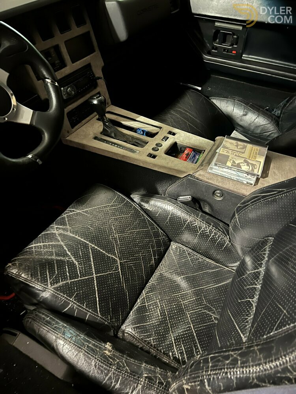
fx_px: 296
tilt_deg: -43.4
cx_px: 148
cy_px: 197
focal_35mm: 26
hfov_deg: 53.1
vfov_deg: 67.3
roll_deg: -0.3
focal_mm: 5.7
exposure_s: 1/9
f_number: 1.5
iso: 1250
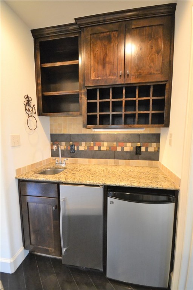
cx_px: 96
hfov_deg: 77.3
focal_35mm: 15
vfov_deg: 100.4
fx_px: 121
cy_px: 145
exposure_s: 1/30
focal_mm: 10
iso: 3200
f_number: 4
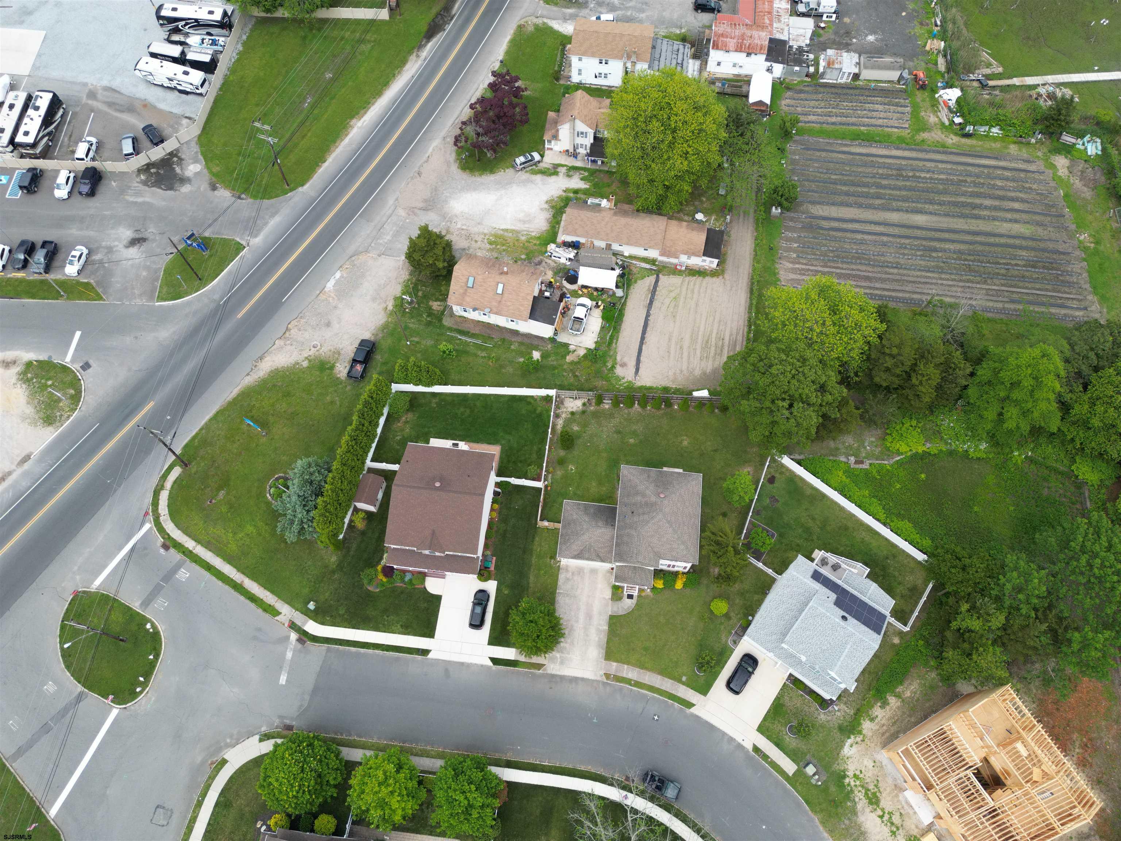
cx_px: 560
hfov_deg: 71.6
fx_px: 777
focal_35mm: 24
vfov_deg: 56.8
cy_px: 420
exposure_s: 1/1250
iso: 110
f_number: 1.7
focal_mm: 6.72
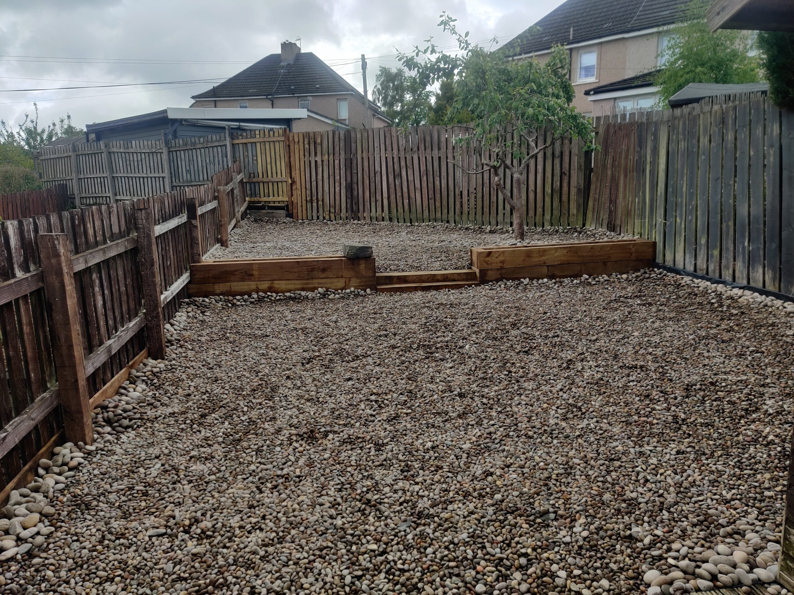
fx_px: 619
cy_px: 298
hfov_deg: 65.3
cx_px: 397
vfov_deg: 51.4
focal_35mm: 27
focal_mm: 4.75
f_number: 1.65
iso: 100
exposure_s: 1/239
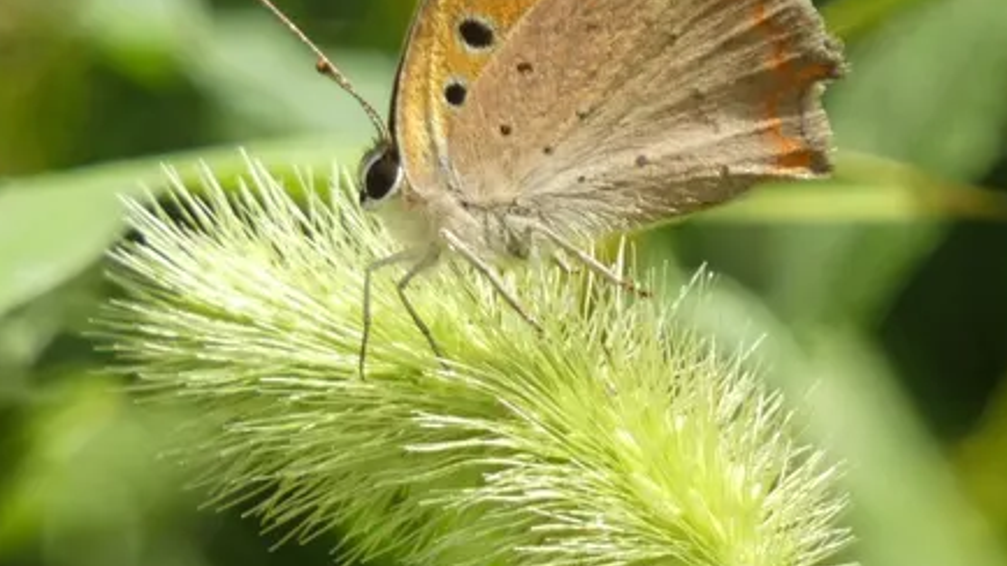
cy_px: 193
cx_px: 596
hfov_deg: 2.9
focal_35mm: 753
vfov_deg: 1.6
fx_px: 20104
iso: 100
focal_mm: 84
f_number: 5.6
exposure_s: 1/100
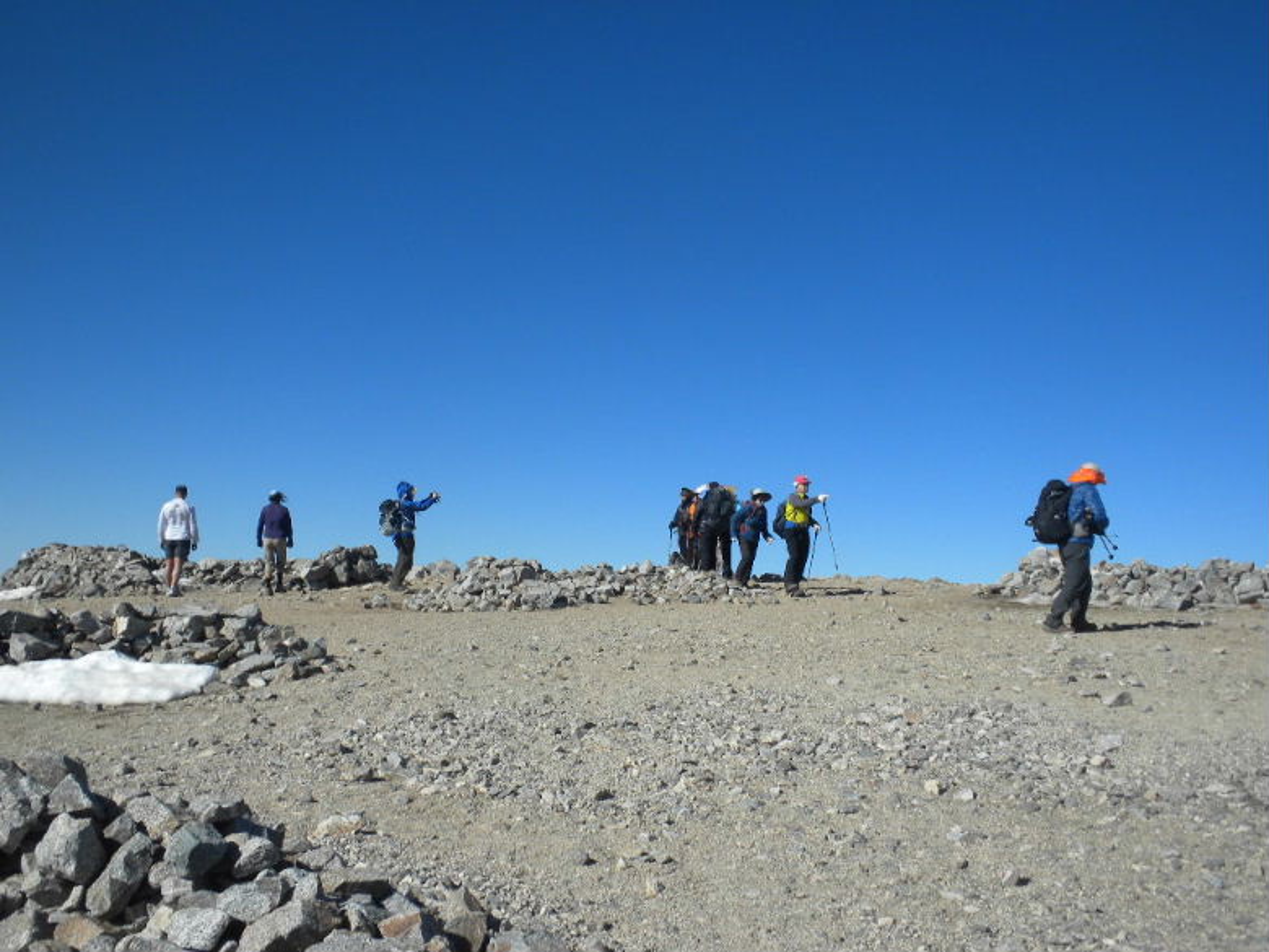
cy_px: 476
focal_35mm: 37
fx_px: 1356
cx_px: 634
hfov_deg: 50.1
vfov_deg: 38.7
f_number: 10
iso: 64
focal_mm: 6.6
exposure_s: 1/171
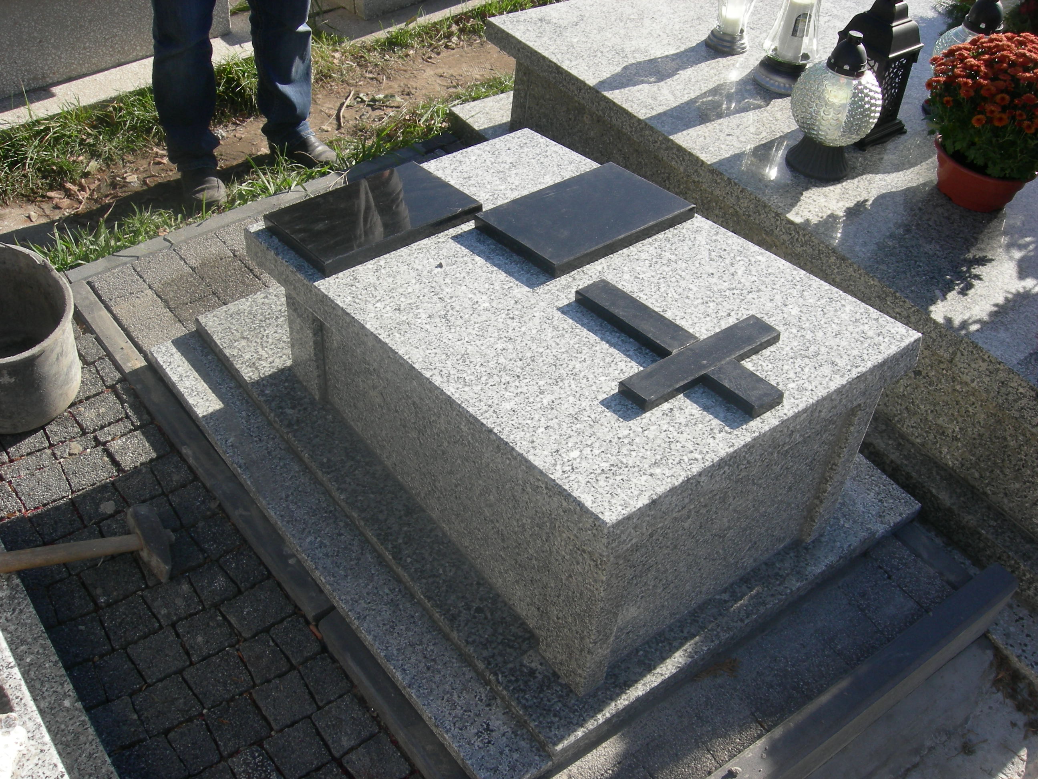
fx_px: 1080
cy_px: 390
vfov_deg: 39.7
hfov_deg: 51.4
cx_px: 519
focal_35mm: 36
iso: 64
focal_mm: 7.5
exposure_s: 1/168
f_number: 6
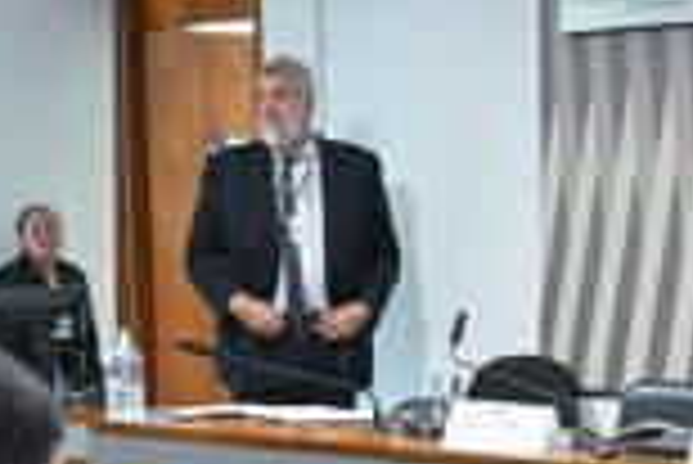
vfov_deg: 11.2
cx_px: 490
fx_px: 2312
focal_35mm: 120
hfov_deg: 17.0
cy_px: 590
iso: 4000
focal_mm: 29.5
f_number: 4
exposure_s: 1/200
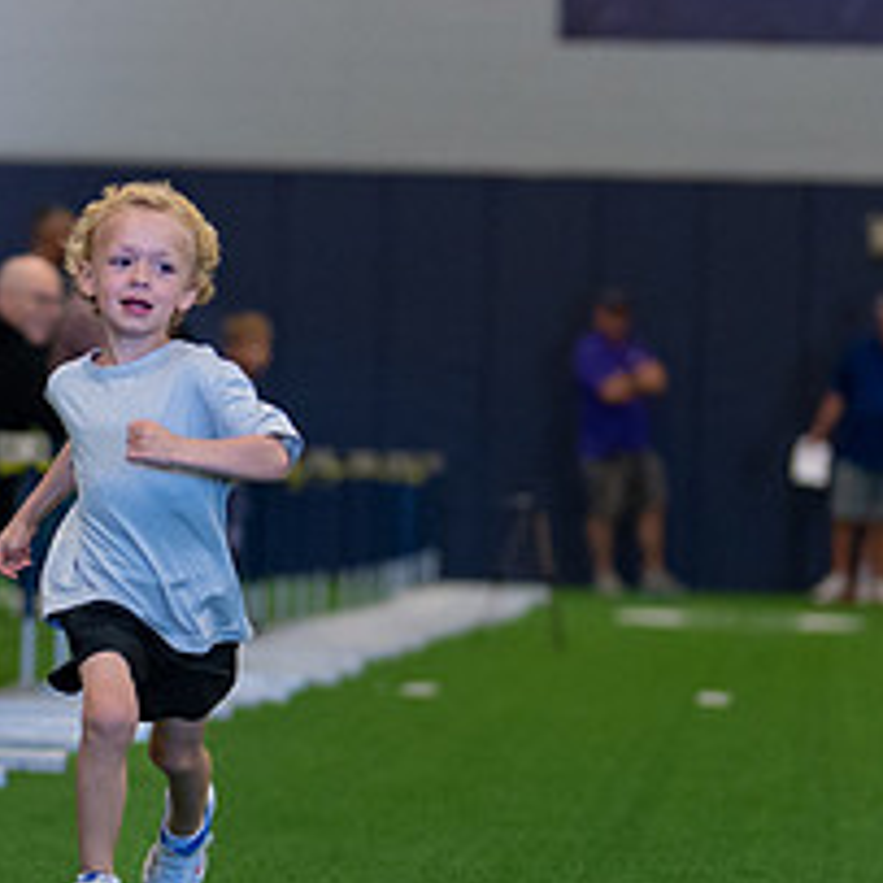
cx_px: 116
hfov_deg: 8.3
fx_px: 6060
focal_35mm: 210
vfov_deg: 8.3
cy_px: 607
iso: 1000
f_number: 1.2
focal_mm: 50
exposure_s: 1/1000
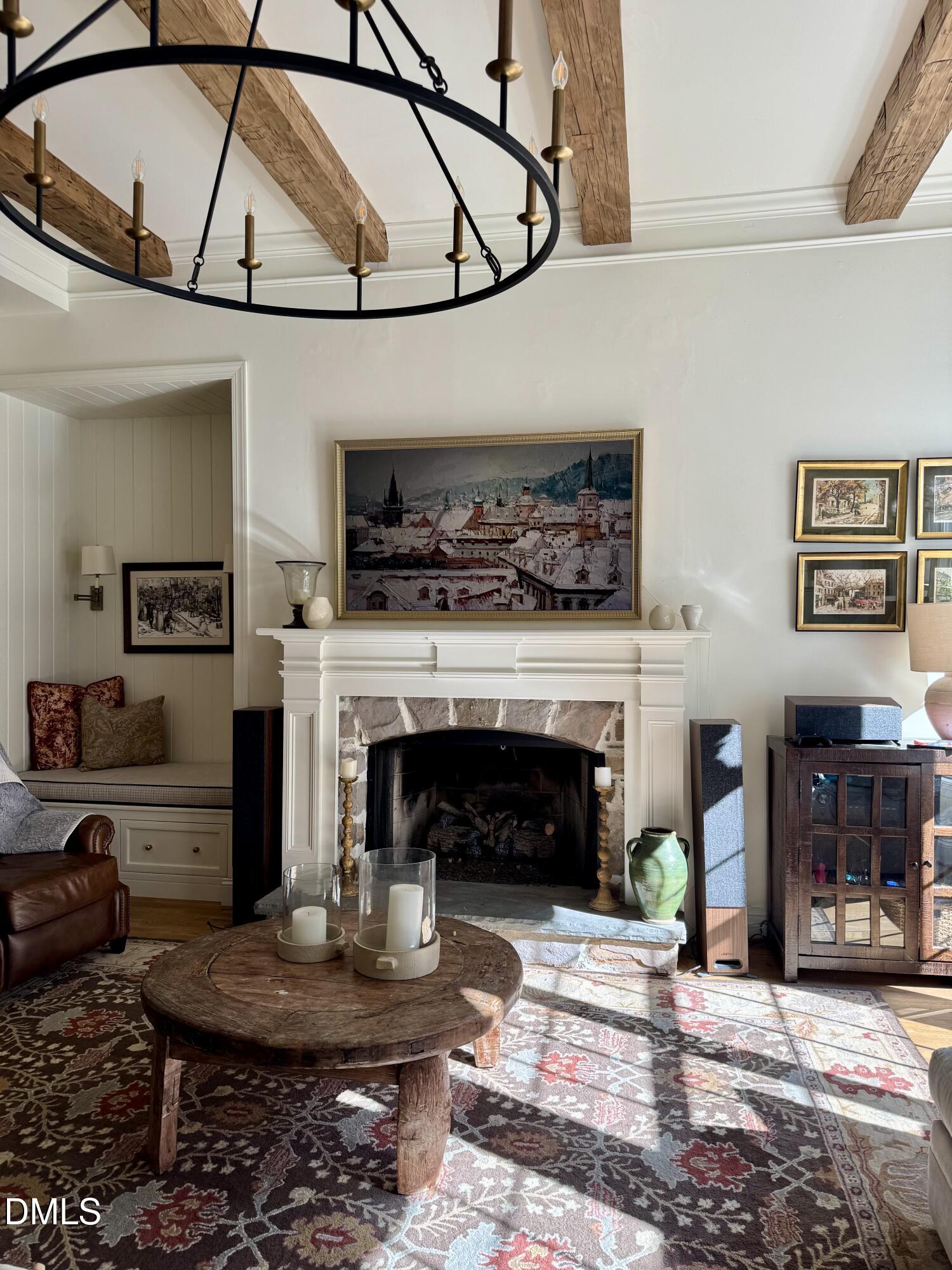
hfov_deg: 56.8
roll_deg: +0.3
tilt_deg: -1.2
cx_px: 476
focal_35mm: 24
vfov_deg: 71.6
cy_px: 635
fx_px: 880
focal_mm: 6.76
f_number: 1.78
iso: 80
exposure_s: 1/308
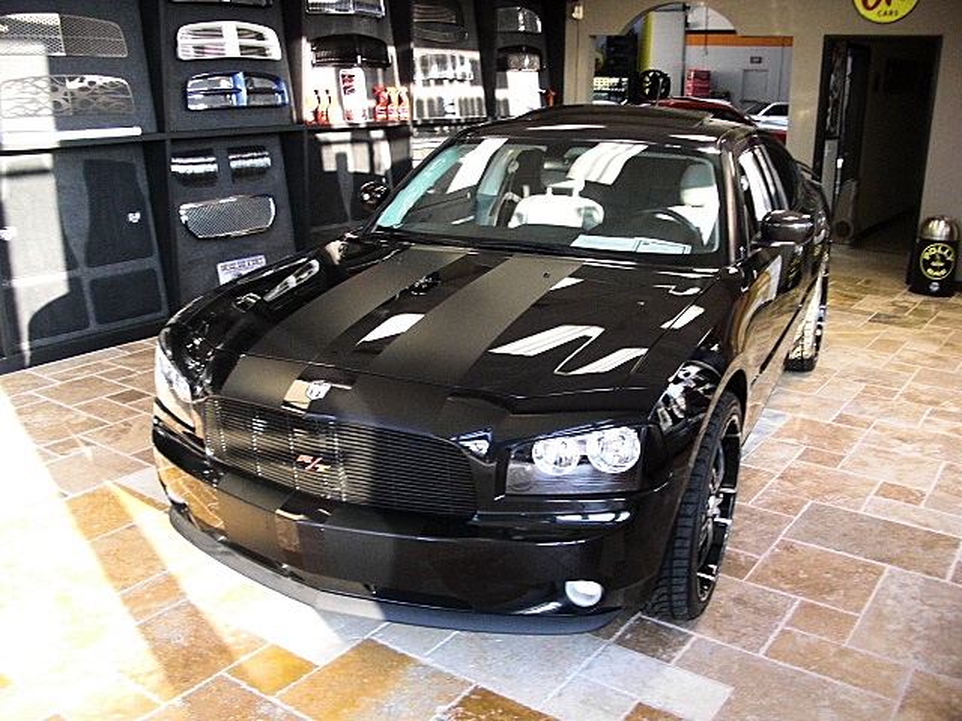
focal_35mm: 36
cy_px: 360
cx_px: 481
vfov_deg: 39.7
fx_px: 1000
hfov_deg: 51.4
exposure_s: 1/60
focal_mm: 6.3
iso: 400
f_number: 2.8
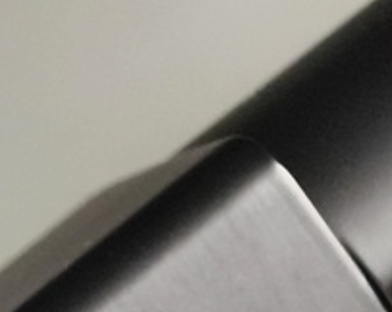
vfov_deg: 3.1
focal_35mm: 492
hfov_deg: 3.9
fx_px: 5703
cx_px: -562
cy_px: 857
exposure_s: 1/20
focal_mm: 22.48
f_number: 2.67
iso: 667
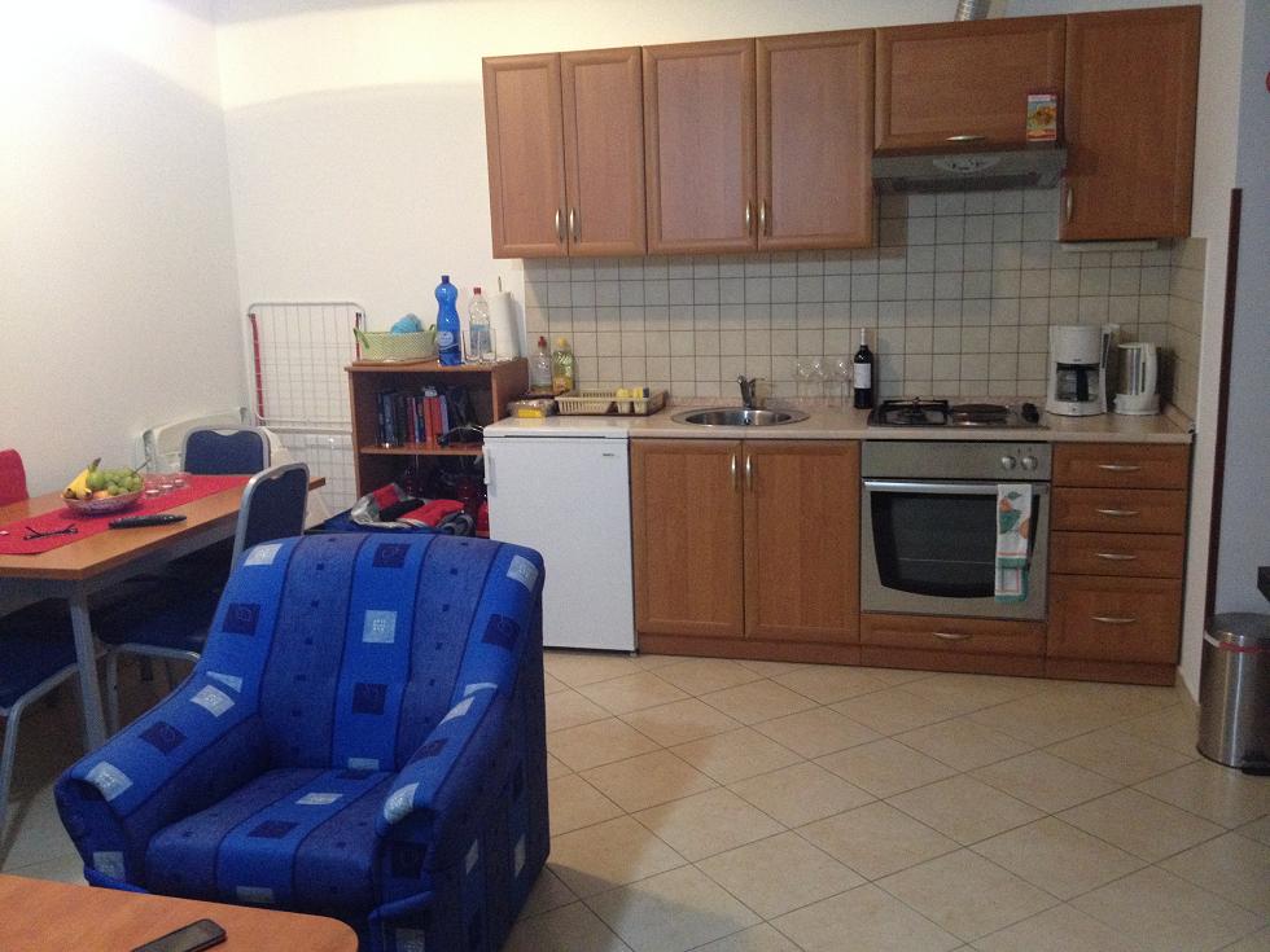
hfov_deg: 52.6
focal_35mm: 35
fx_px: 1284
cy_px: 476
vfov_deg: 40.7
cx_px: 635
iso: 400
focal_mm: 4.28
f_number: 2.4
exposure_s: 1/20
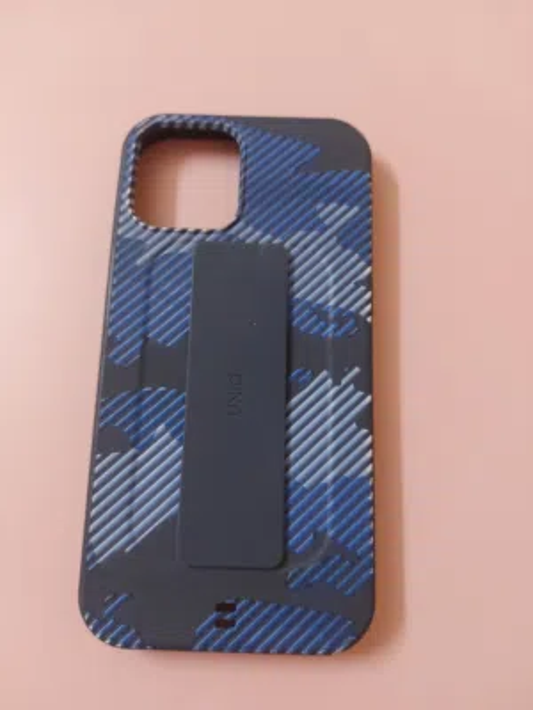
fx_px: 493
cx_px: 266
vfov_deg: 71.6
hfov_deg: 56.8
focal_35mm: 24
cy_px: 355
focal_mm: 5.23
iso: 500
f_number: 1.8
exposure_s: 1/20
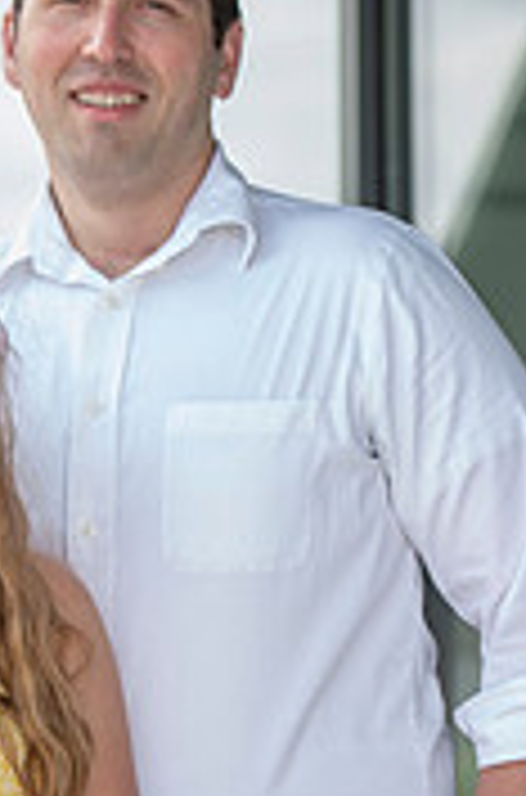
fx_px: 5335
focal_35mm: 242
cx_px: 110
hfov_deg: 5.6
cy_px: 576
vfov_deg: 8.5
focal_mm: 95
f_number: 4
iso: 50
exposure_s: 1/160
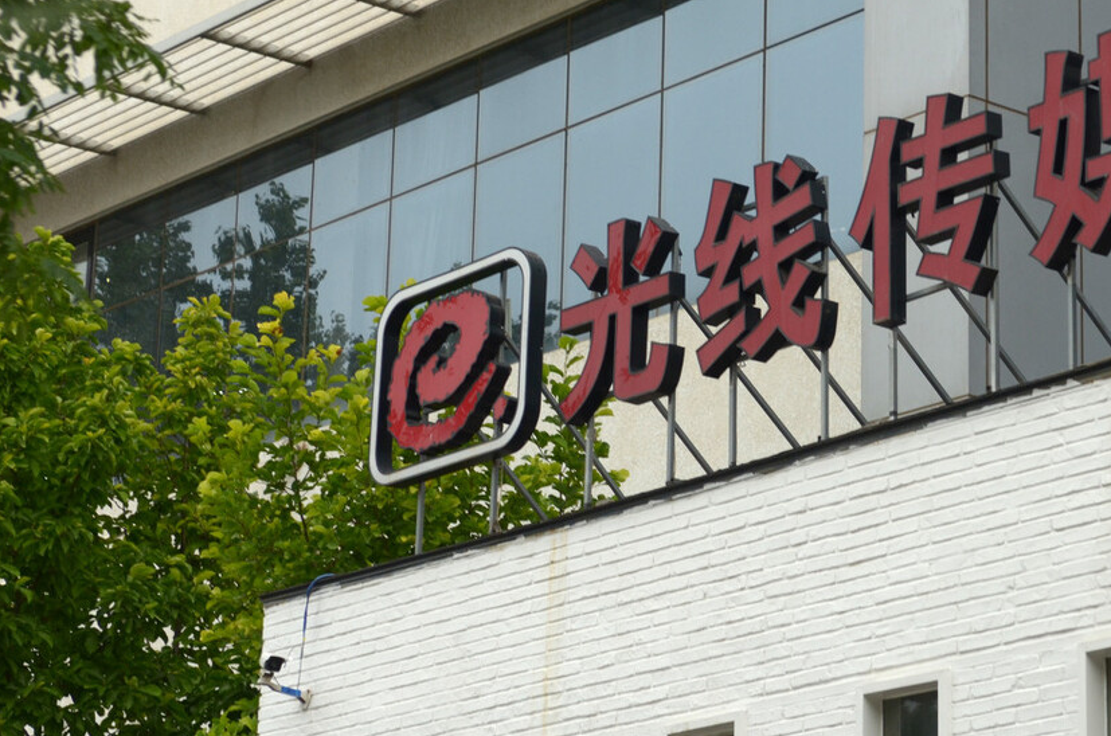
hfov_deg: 17.1
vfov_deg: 11.4
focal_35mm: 120
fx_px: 3688
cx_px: 736
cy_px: 359
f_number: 5
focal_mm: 55
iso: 320
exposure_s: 1/30
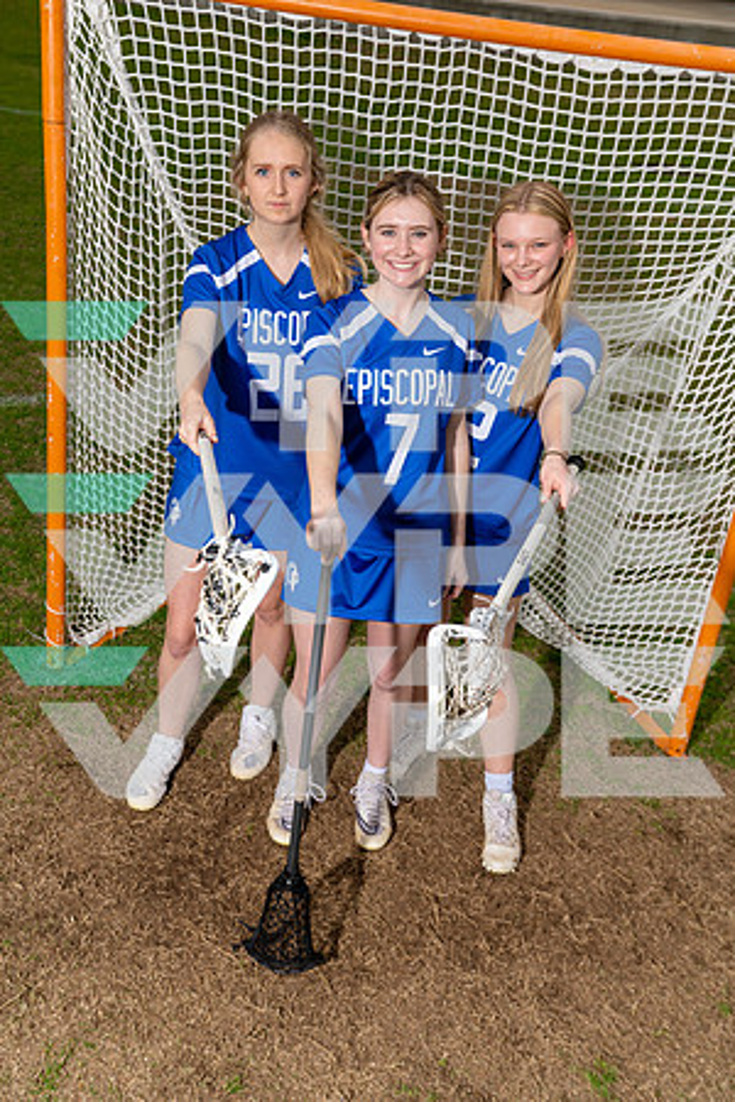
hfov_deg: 31.2
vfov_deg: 45.4
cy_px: 551
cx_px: 368
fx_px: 1317
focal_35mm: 43
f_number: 6.3
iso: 200
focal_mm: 43
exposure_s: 1/250
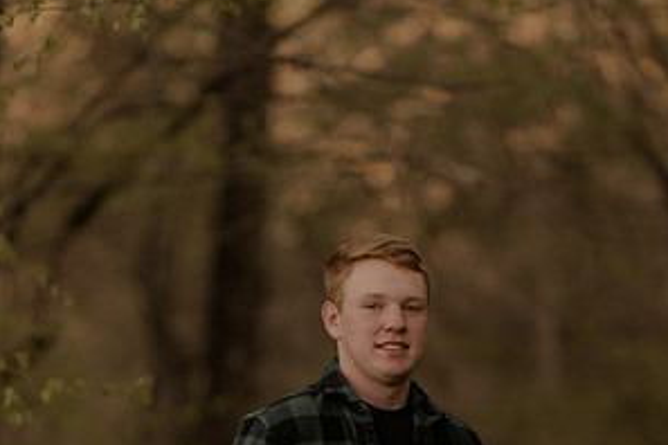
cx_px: 333
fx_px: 2393
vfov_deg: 10.5
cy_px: 434
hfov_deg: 15.9
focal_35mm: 129
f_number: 1.4
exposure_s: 1/800
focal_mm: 85
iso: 250
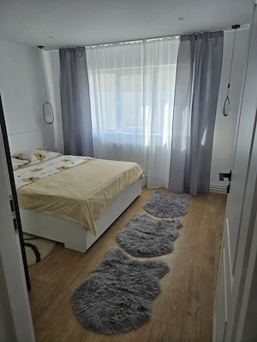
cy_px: 171
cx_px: 128
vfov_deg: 73.9
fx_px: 228
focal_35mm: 23
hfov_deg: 58.9
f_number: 1.8
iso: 80
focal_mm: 5.4
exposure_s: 1/624
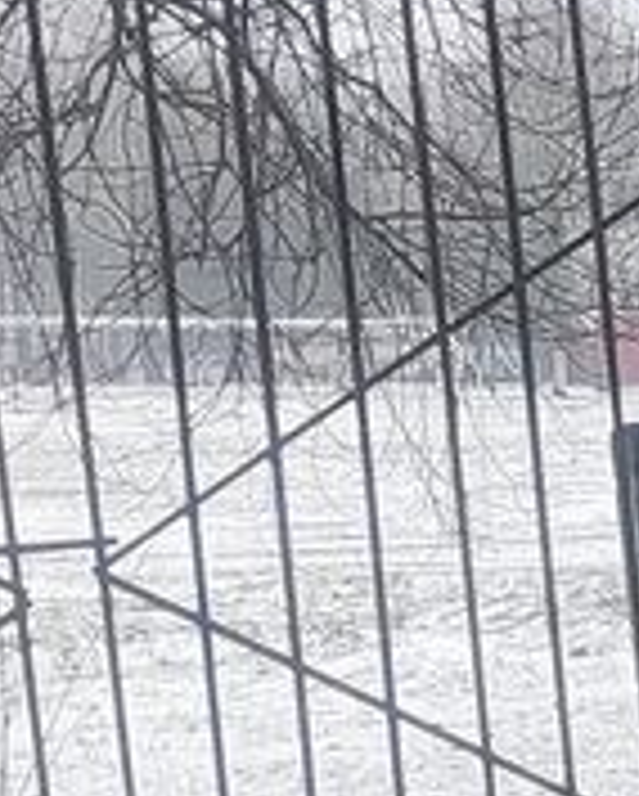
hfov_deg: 8.2
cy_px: 1097
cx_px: 1588
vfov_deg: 10.9
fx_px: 4059
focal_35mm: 172
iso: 92
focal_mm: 4.74
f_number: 1.79
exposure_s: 1/100
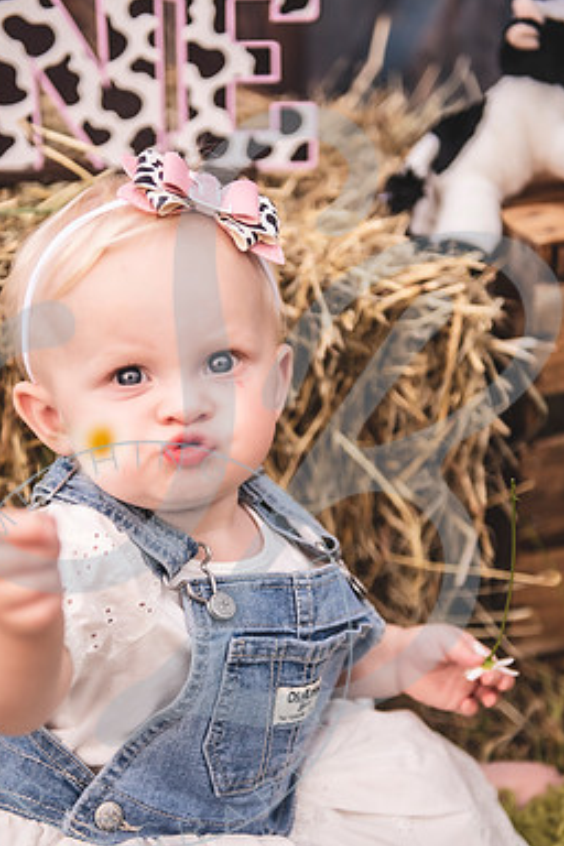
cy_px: 478
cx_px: 247
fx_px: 1598
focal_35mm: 68
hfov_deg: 20.0
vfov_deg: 29.6
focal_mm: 58
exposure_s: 1/640
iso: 100
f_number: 2.8
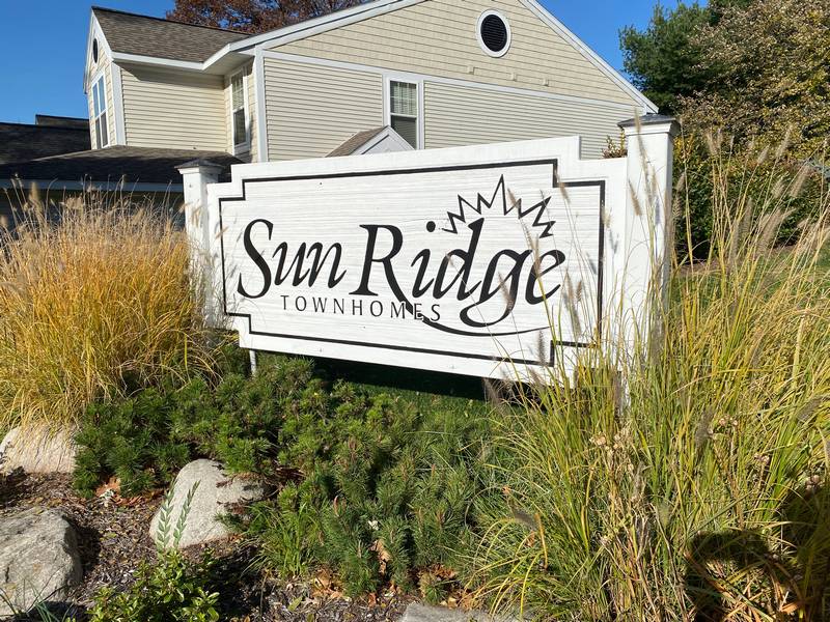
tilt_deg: -7.4
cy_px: 311
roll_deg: +1.0
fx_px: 623
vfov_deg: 53.1
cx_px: 415
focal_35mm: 26
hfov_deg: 67.3
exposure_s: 1/7194
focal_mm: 4.25
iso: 32
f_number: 1.8
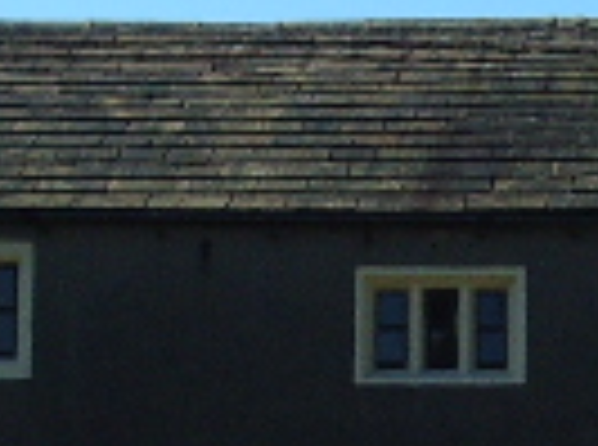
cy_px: 374
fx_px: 2912
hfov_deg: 11.7
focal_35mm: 169
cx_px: 427
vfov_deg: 8.7
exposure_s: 1/1000
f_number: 4.3
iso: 200
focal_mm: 5.8
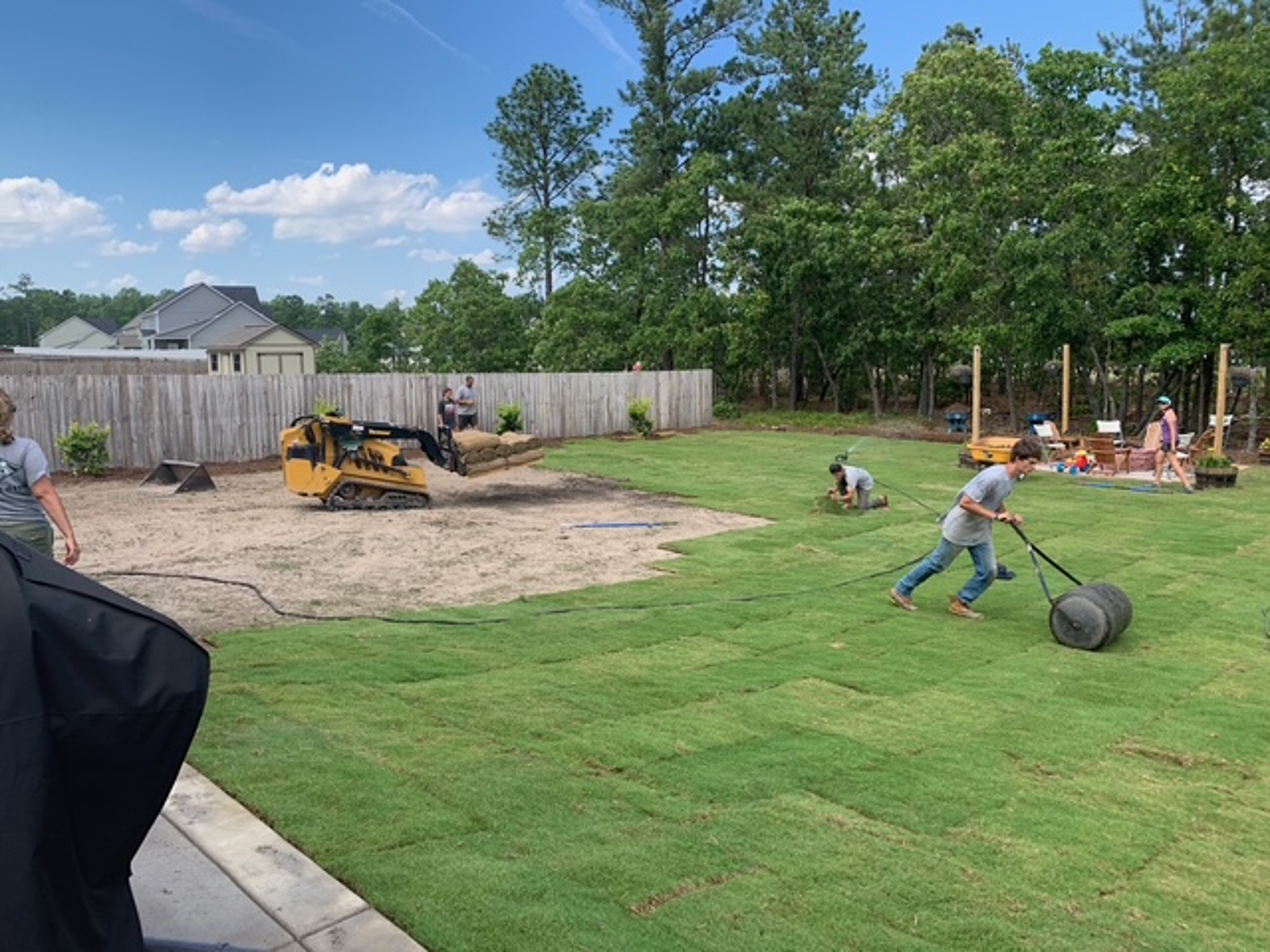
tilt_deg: -5.9
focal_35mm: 26
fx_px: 954
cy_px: 476
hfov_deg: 67.3
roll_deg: +0.4
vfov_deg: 53.1
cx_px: 635
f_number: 1.8
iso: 25
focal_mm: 4.25
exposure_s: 1/903
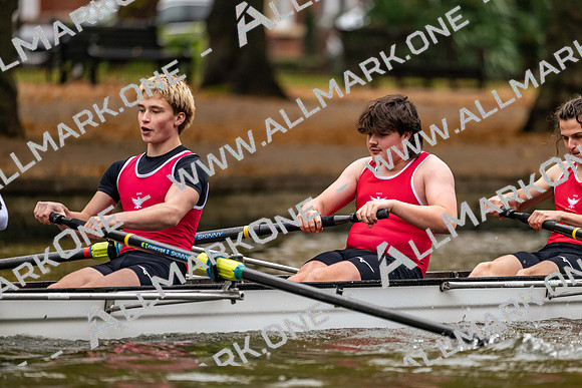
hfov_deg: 5.2
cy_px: 194
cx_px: 291
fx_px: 6468
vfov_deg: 3.4
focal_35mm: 400
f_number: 4.5
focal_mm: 400
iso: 2200
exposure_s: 1/2000
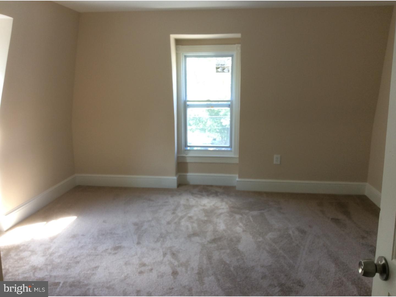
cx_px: 198
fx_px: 366
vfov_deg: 44.2
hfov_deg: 56.8
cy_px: 148
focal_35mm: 32
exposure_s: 1/24
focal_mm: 3.3
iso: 32
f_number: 2.4
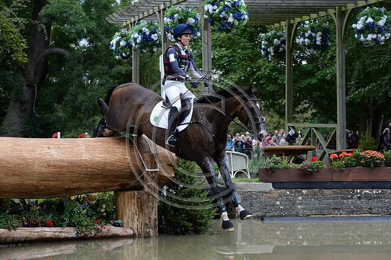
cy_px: 130
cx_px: 196
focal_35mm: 130
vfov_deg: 10.5
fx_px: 1411
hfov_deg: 15.8
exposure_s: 1/1000
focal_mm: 130
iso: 2000
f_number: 8
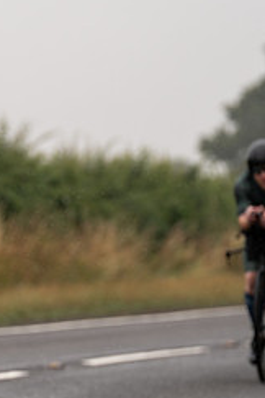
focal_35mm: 555
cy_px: 282
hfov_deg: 2.5
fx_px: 6128
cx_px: -224
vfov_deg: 3.7
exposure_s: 1/1000
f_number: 4
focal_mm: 188
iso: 100
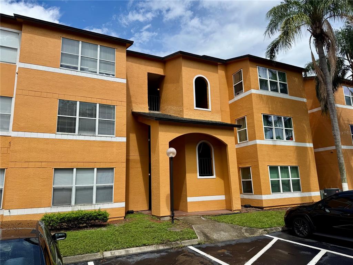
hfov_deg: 71.6
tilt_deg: +11.0
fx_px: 245
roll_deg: +2.7
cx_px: 176
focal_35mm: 24
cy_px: 132
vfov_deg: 56.8
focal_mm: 6.76
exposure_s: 1/5348
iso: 80
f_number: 1.78
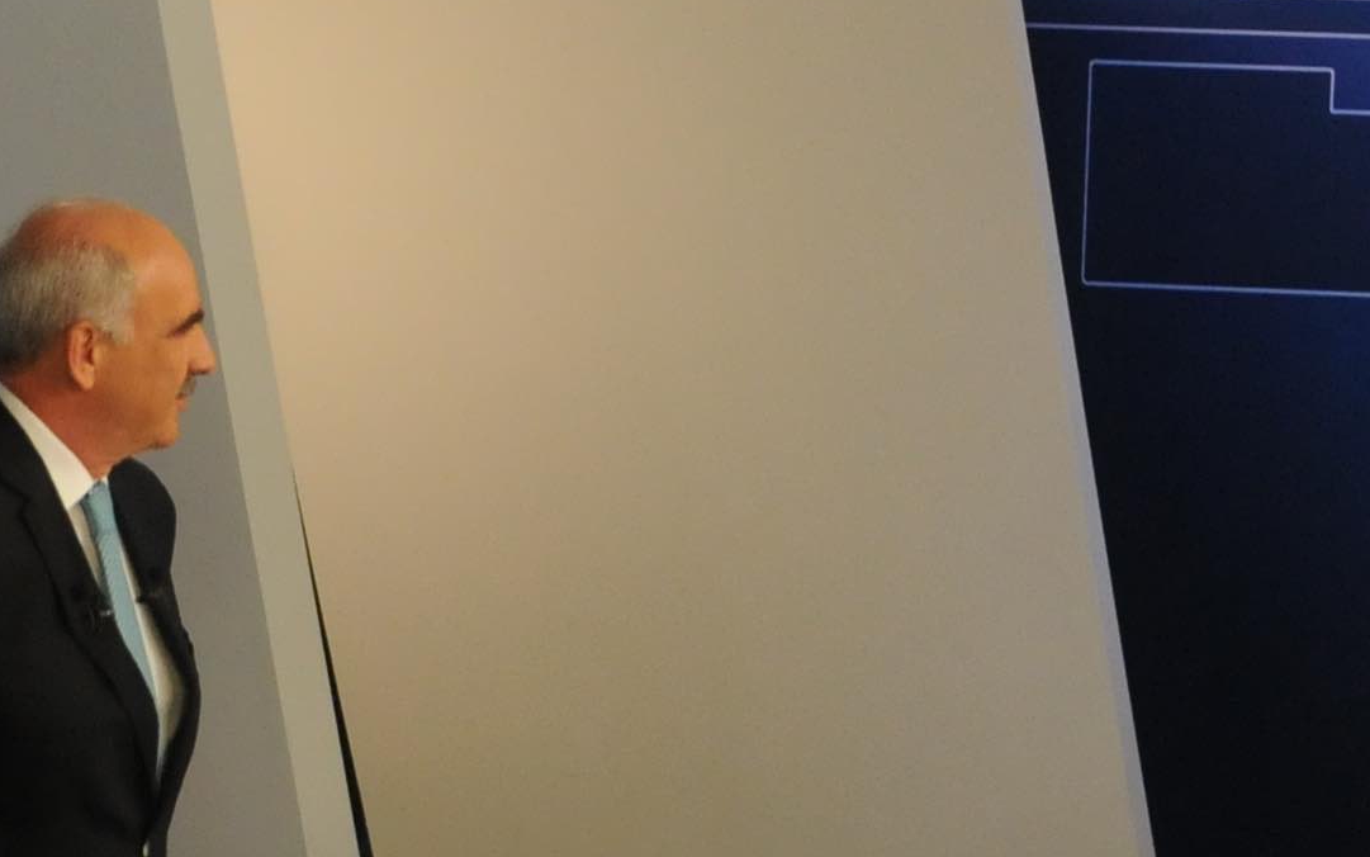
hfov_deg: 9.9
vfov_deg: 6.2
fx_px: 7917
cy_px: 797
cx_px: 459
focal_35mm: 212
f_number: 4.2
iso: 1000
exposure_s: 1/125
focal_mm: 35
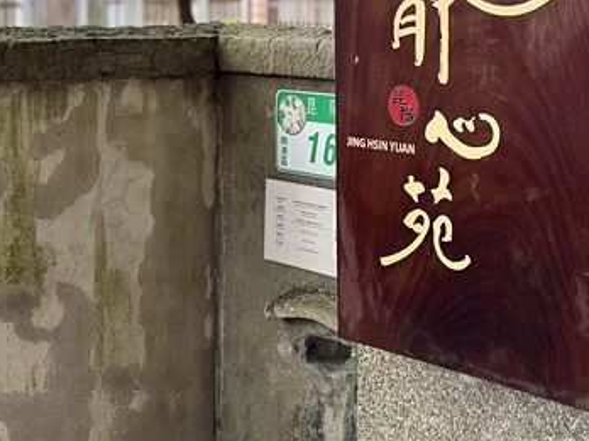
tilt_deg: -1.9
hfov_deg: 28.2
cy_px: 10
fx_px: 1174
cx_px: 298
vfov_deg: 20.7
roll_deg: +1.3
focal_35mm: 69
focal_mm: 6.76
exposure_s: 1/157
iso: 64
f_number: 1.78
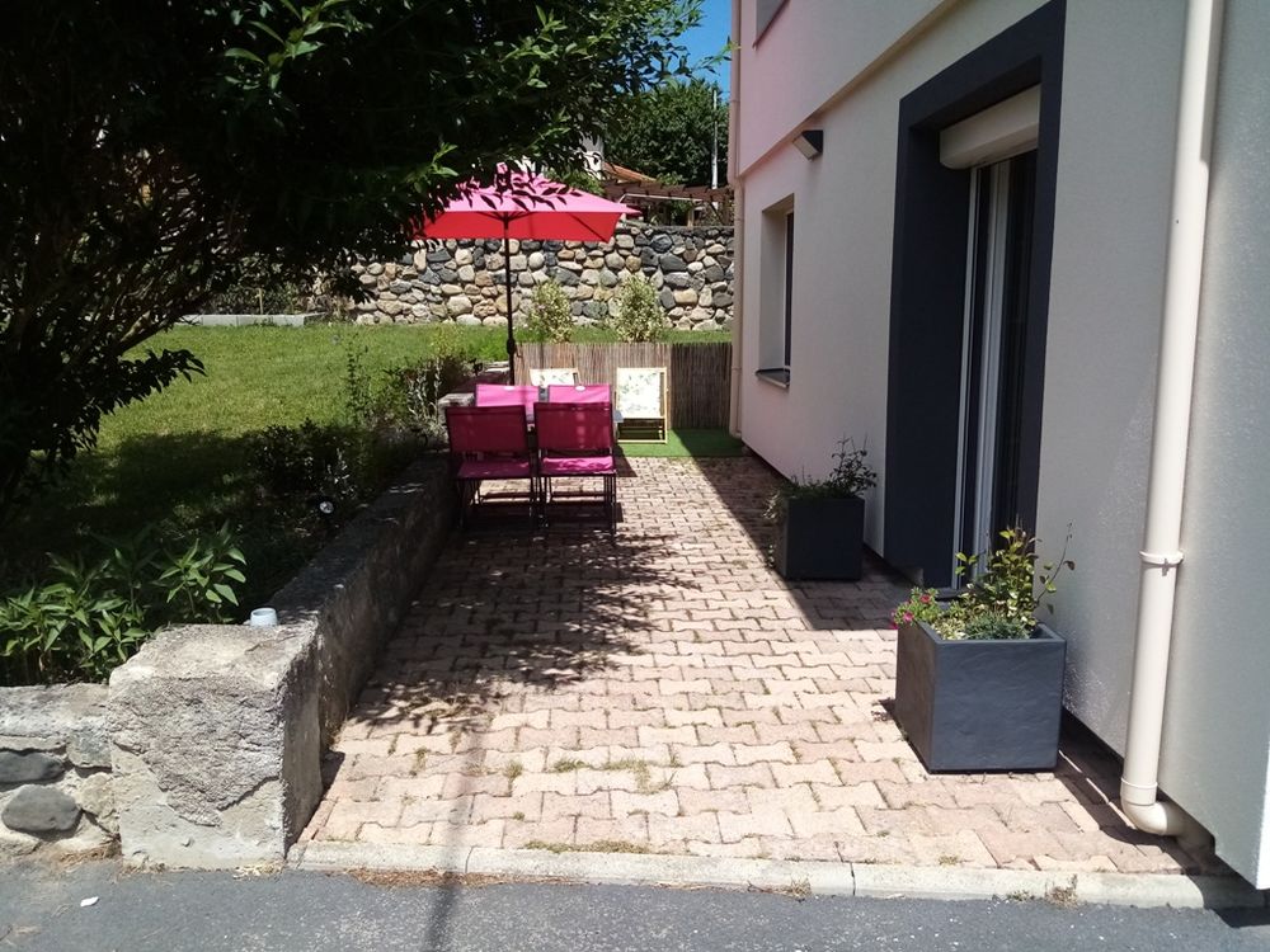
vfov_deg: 53.1
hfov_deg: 67.3
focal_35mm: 26
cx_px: 635
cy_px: 476
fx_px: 954
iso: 109
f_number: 1.8
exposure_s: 1/1783
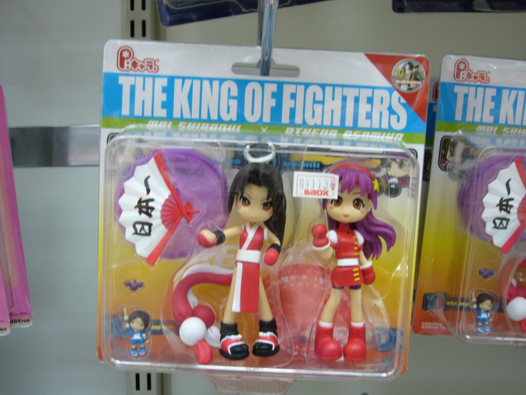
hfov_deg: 42.1
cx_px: 263
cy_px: 198
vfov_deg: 32.2
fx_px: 684
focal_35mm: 45
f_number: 3.2
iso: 100
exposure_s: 1/15
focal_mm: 7.5
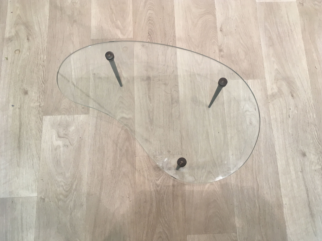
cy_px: 119
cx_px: 164
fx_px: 279
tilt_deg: -77.2
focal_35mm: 30
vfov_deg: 46.8
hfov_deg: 60.0
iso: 80
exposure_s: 1/33
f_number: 2.2
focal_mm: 4.15
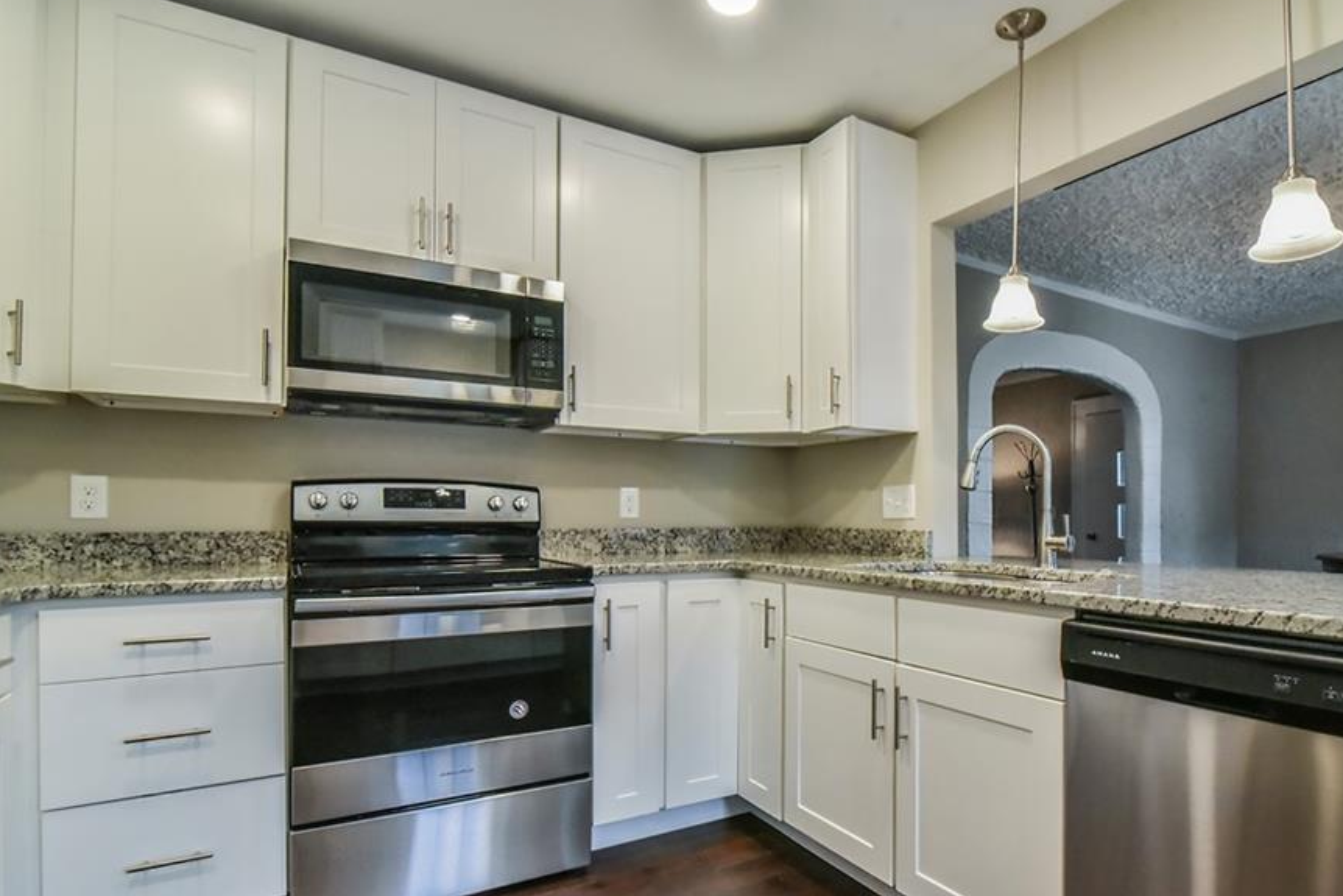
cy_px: 507
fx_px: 709
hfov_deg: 86.1
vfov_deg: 64.3
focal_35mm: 19
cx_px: 784
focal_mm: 16
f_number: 13
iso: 4000
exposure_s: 1/160
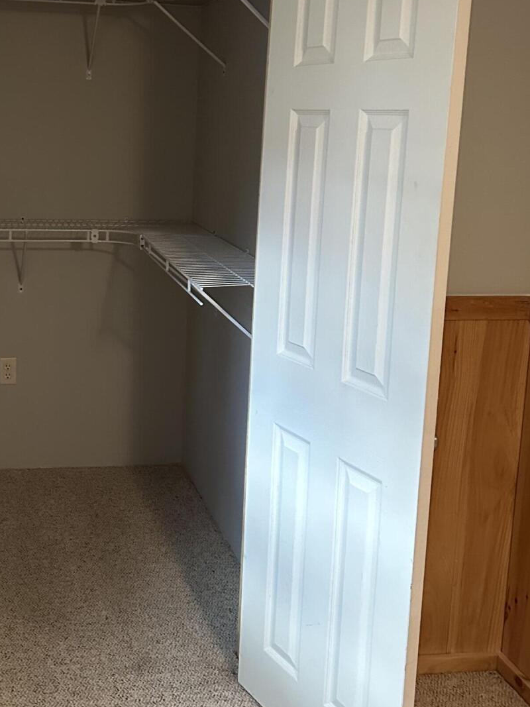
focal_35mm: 45
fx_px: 919
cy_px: 239
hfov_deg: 31.1
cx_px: 79
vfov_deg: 41.6
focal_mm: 6.86
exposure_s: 1/60
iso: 800
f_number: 1.78
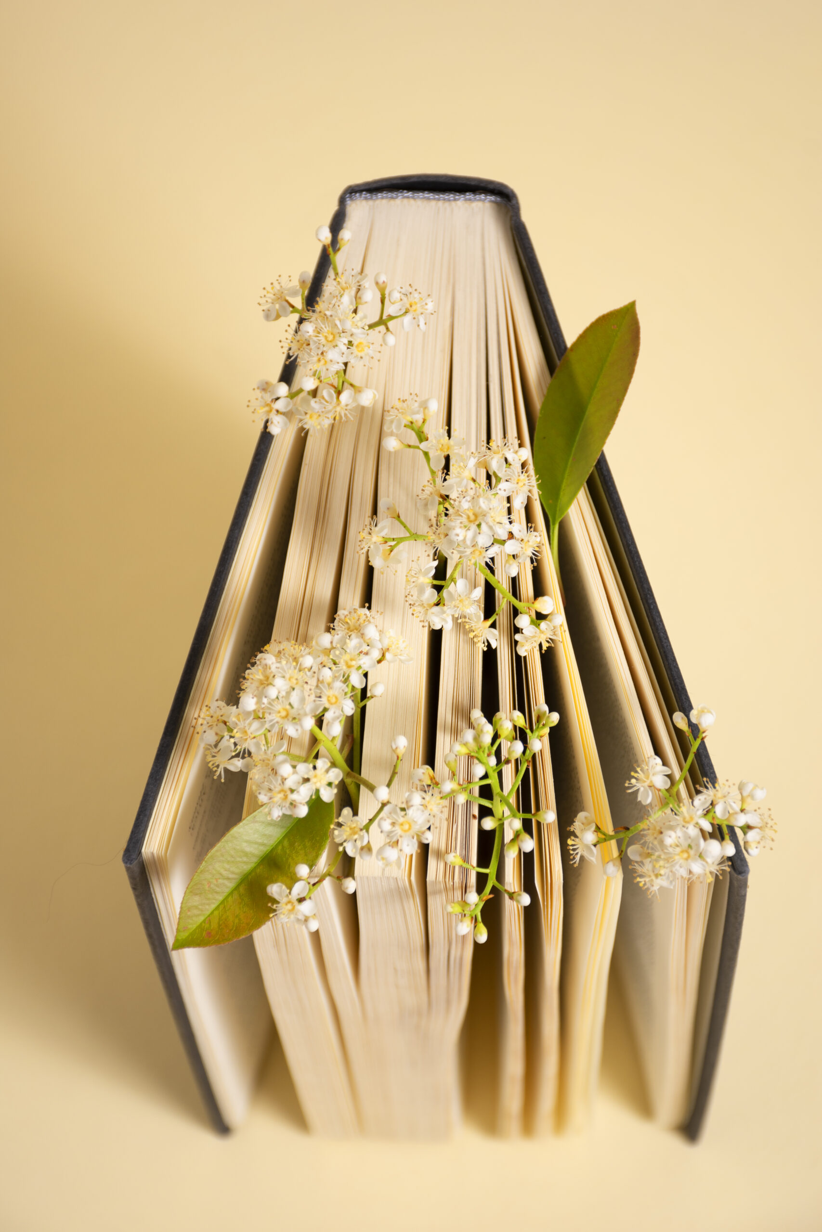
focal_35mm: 112
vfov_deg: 18.2
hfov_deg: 12.2
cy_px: 616
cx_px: 411
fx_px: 3852
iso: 125
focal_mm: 75
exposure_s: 1/125
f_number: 6.3
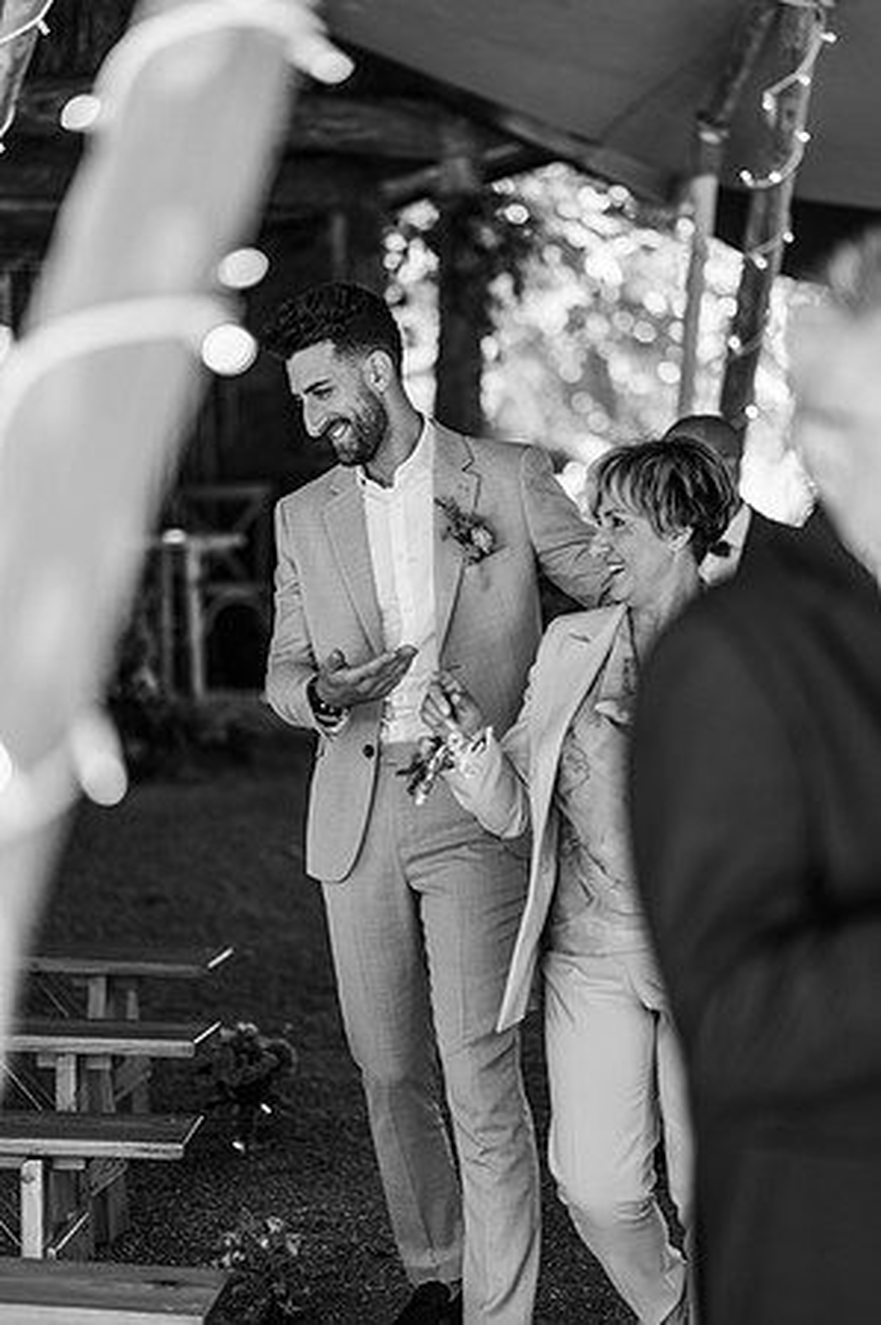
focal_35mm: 85
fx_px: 3127
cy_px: 662
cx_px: 440
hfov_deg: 16.0
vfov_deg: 23.9
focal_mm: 85
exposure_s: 1/200
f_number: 1.8
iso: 140
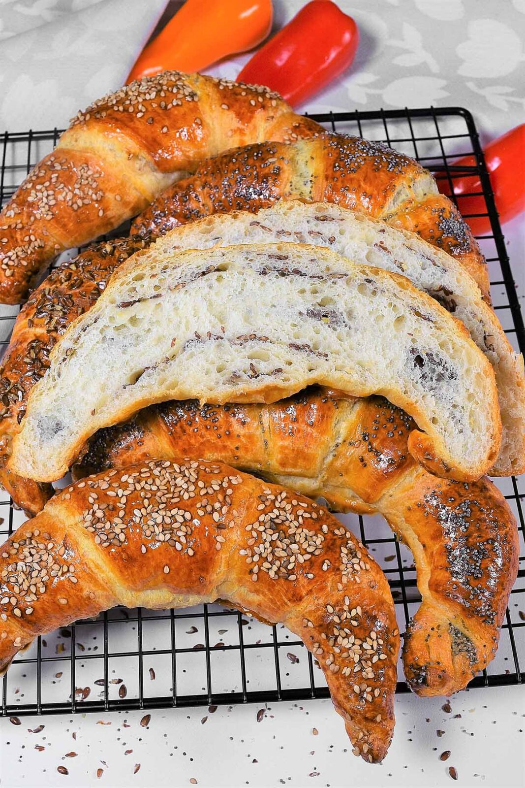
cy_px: 394
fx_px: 656
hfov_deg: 43.6
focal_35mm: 30
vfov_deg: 61.9
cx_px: 262
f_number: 8
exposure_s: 1/60
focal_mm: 20
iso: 280
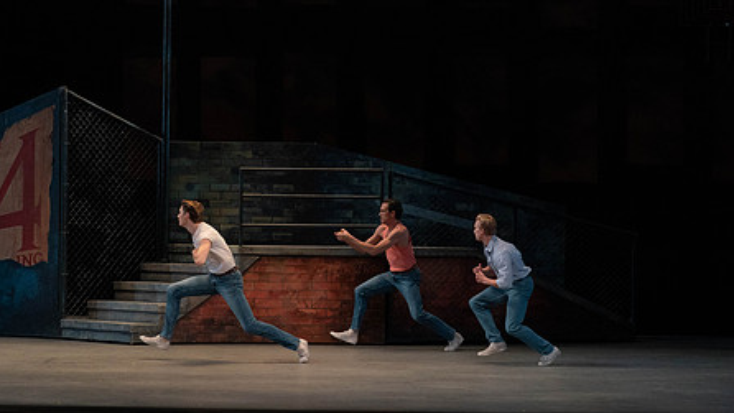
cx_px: 331
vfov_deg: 8.3
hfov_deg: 14.6
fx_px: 2861
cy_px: 147
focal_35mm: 147
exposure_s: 1/400
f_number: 4.5
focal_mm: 108
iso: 3200
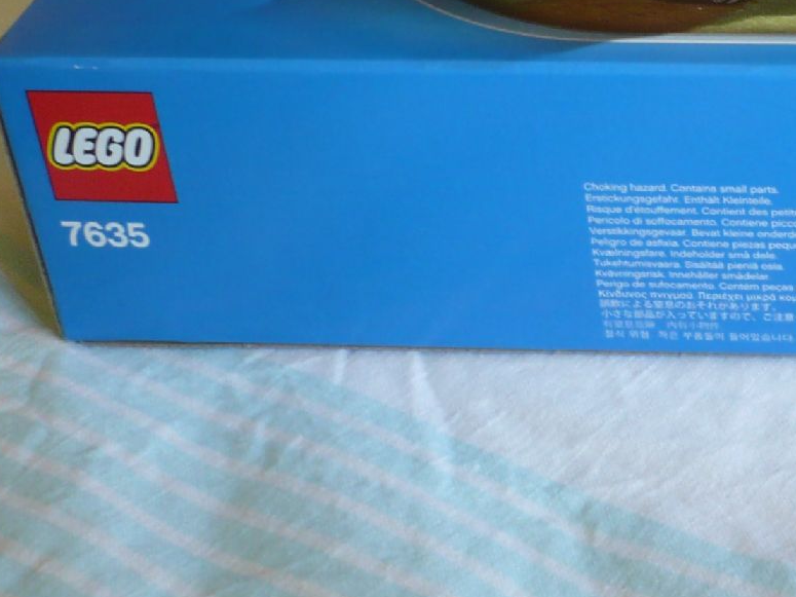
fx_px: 2046
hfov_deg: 20.7
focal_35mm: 89
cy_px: 122
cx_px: 932
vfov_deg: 16.5
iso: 125
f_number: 2.8
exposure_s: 1/30
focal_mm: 5.8
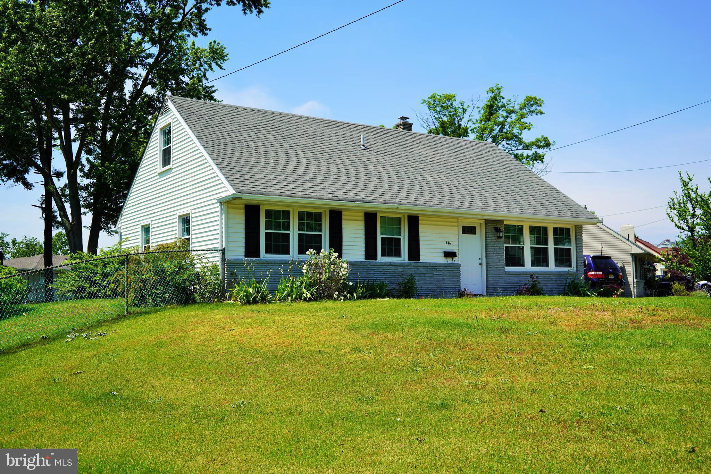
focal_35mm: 36
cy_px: 237
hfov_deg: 53.1
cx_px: 356
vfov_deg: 36.9
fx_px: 711
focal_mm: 36
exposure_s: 1/640
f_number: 5
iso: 100
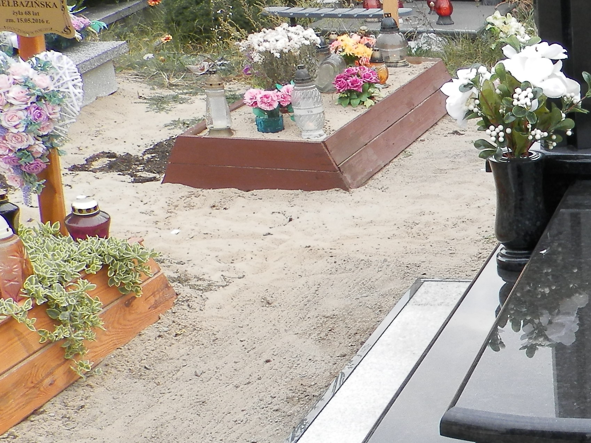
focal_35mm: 68
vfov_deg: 21.5
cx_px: 753
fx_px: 1161
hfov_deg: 25.0
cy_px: 312
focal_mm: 4.5
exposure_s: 1/50
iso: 80
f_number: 3.1
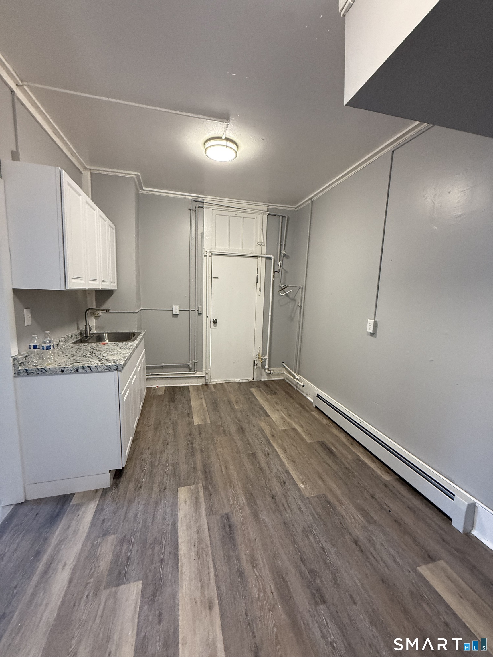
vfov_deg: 102.1
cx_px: 246
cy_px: 328
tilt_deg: -7.6
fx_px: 266
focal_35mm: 14
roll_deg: -2.5
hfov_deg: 85.7
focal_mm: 2.22
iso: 250
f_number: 2.2
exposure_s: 1/60
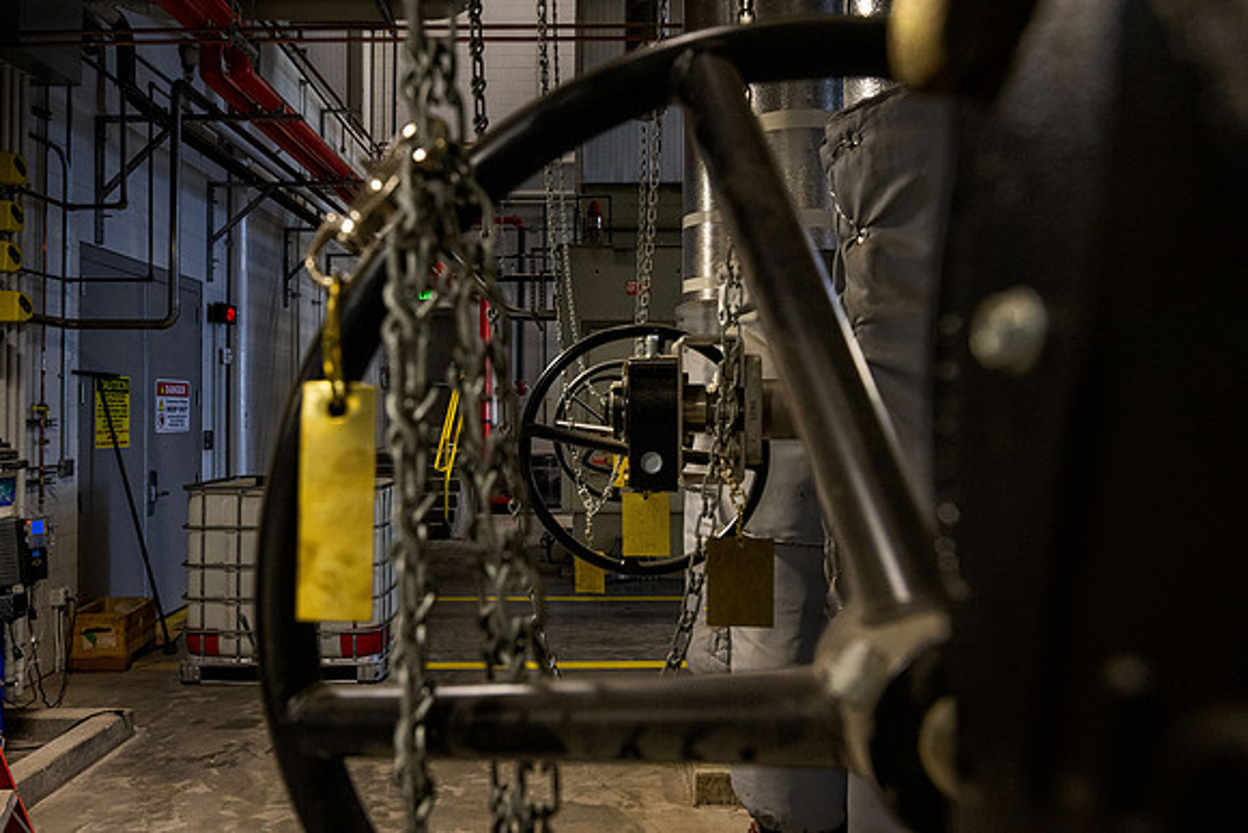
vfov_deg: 49.2
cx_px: 594
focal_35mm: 26
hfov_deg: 68.9
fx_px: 908
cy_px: 396
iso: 2500
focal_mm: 25
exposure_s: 1/60
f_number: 8
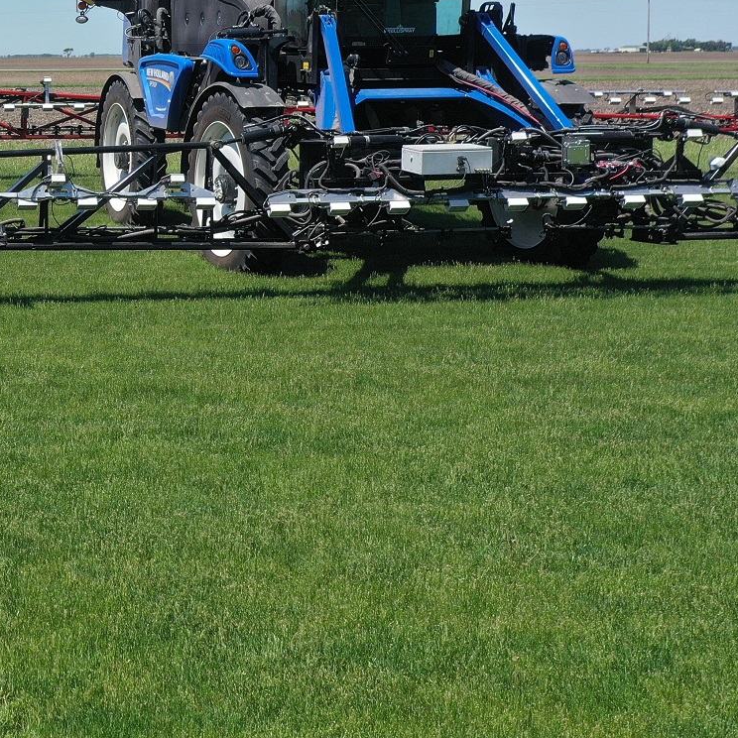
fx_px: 1544
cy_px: 161
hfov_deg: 24.5
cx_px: -139
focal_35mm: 64
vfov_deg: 26.4
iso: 100
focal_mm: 10.26
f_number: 4
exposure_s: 1/1000
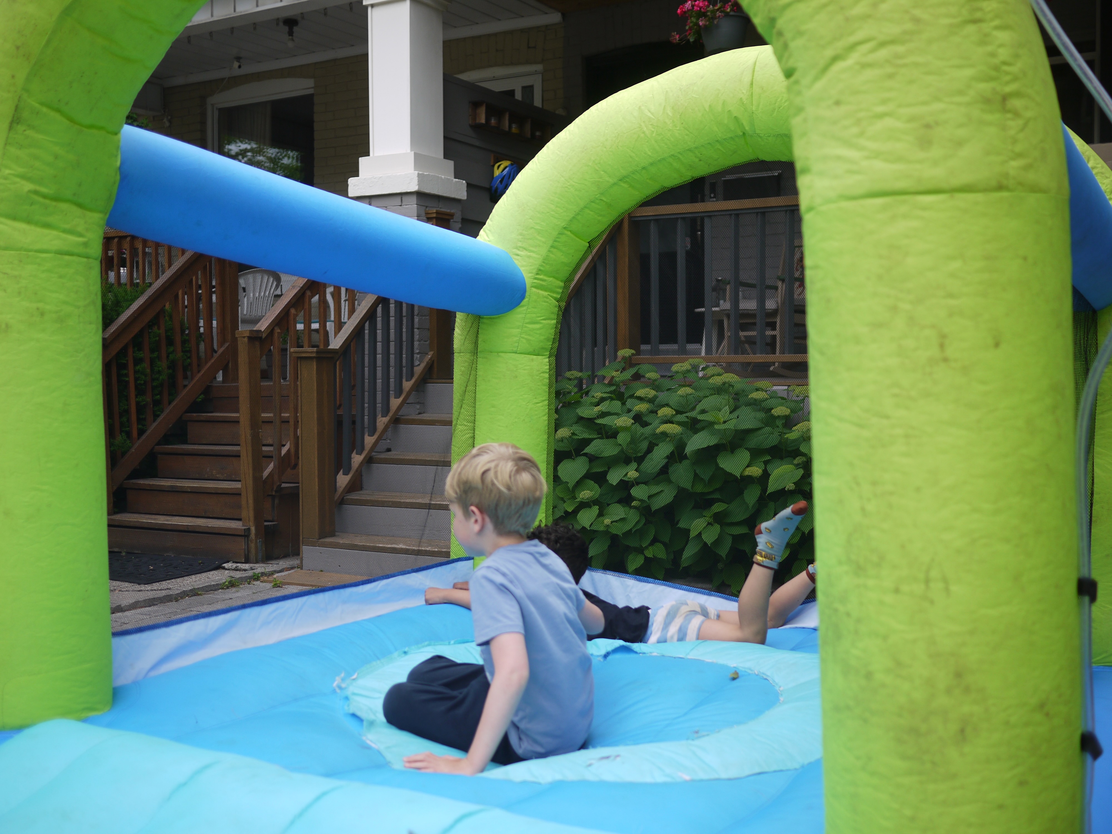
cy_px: 417
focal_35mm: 40
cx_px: 556
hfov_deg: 46.8
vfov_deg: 36.0
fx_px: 1285
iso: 100
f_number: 1.8
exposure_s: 1/800
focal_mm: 20
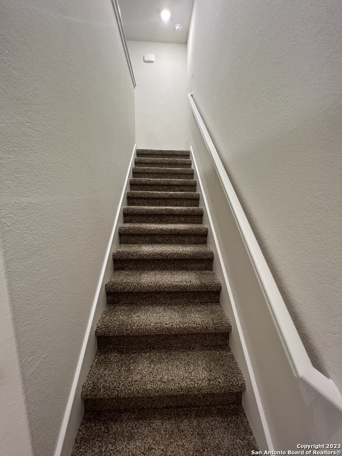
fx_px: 171
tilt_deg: -9.9
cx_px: 171
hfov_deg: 89.9
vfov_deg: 106.2
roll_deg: -1.0
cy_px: 228
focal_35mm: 13
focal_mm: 1.57
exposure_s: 1/60
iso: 320
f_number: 1.8
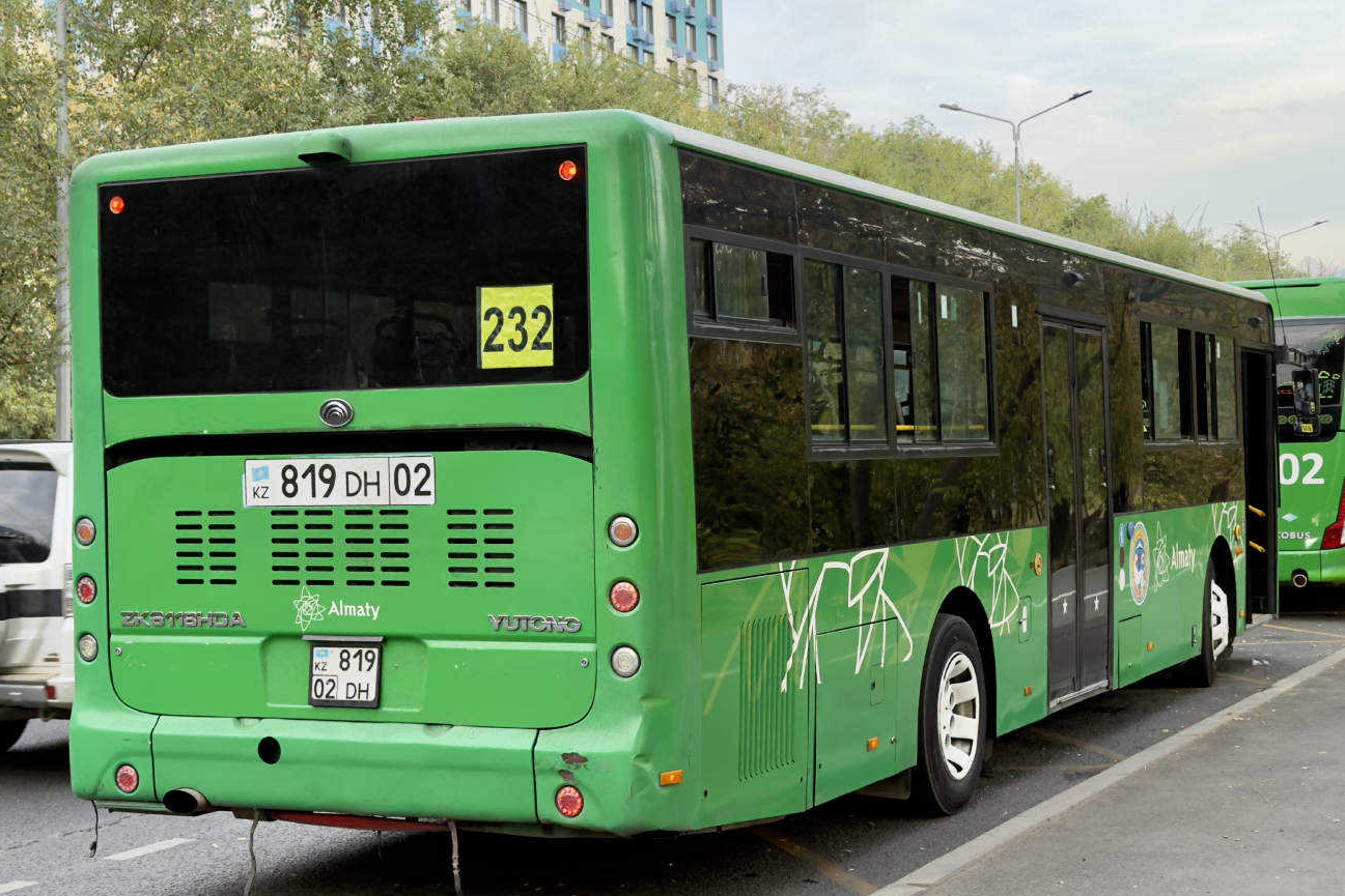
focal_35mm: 49
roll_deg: -0.6
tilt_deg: +0.9
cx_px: 672
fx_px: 1831
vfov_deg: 27.5
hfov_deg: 40.3
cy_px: 487
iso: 80
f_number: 1.78
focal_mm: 6.76
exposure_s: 1/306
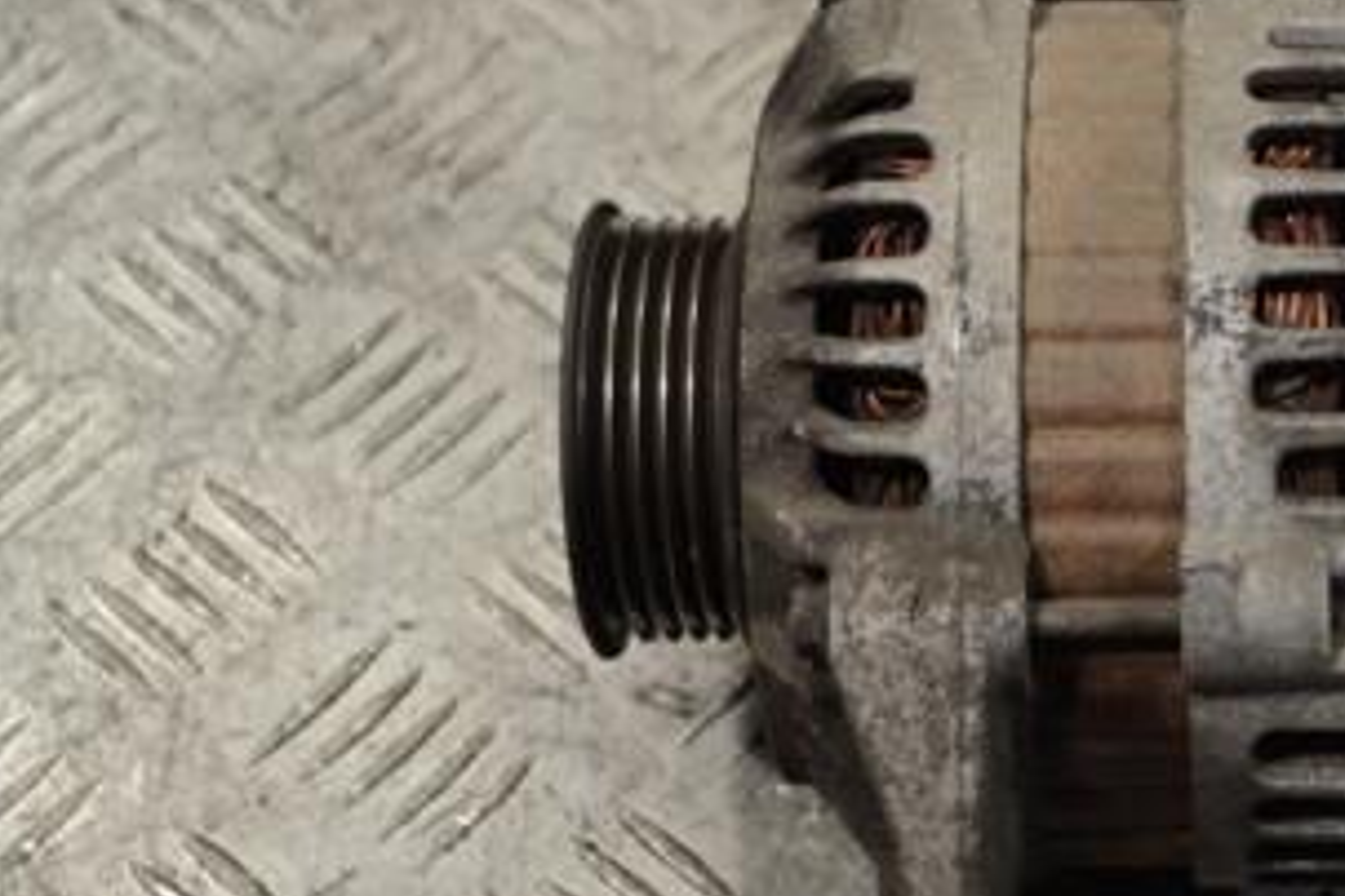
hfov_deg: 22.4
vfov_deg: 15.3
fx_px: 3325
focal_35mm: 89
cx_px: 1150
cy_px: 364
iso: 125
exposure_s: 1/30
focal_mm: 30
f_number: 4.5
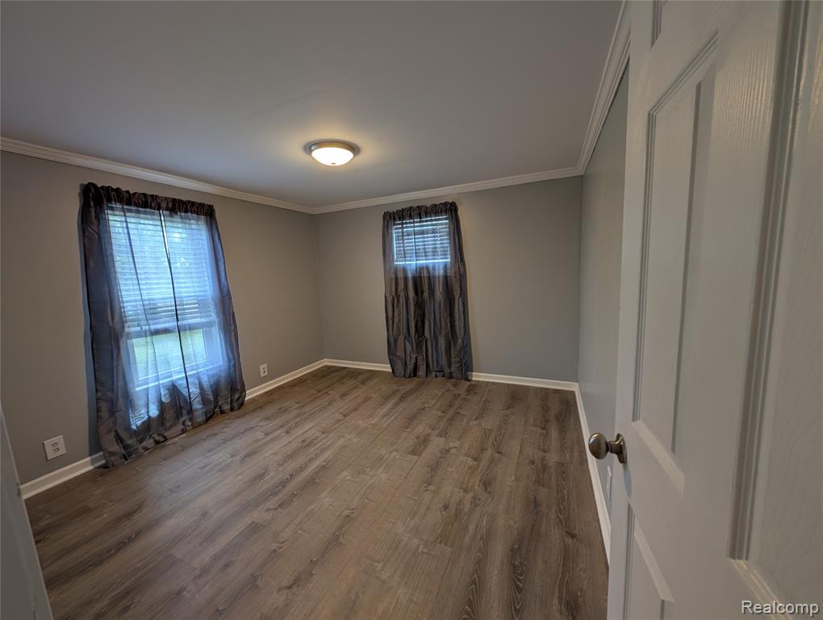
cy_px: 310
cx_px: 412
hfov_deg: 110.5
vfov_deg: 94.6
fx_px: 286
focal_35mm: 12
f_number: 1.7
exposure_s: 1/60
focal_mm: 2.02
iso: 60
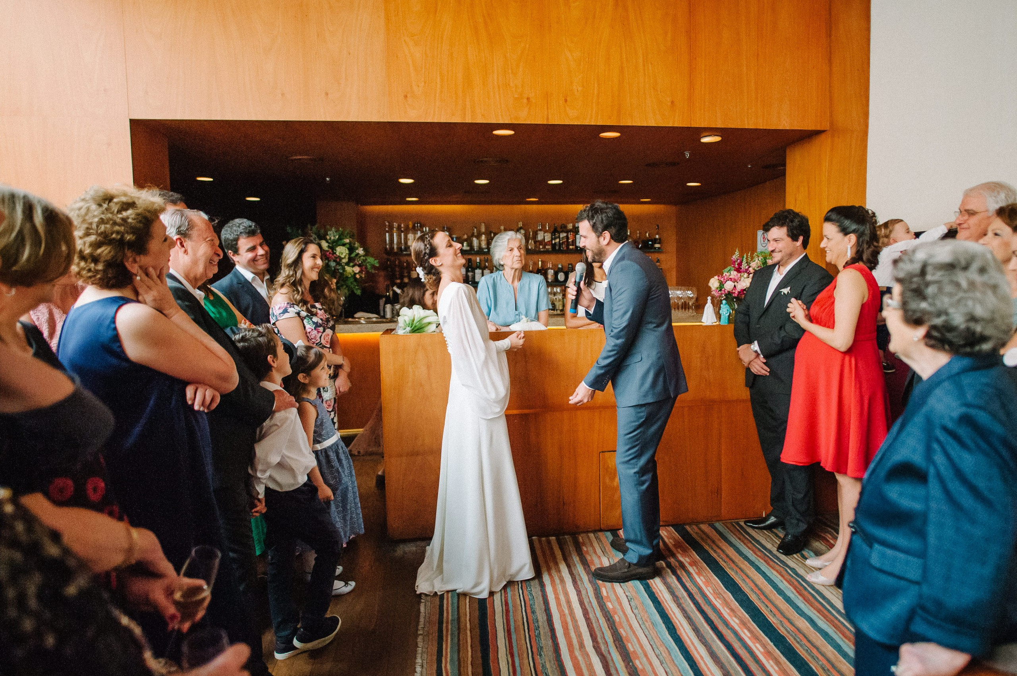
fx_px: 620
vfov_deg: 57.2
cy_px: 325
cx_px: 547
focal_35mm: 22
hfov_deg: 78.6
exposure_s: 1/1250
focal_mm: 20
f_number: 1.8
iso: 2500
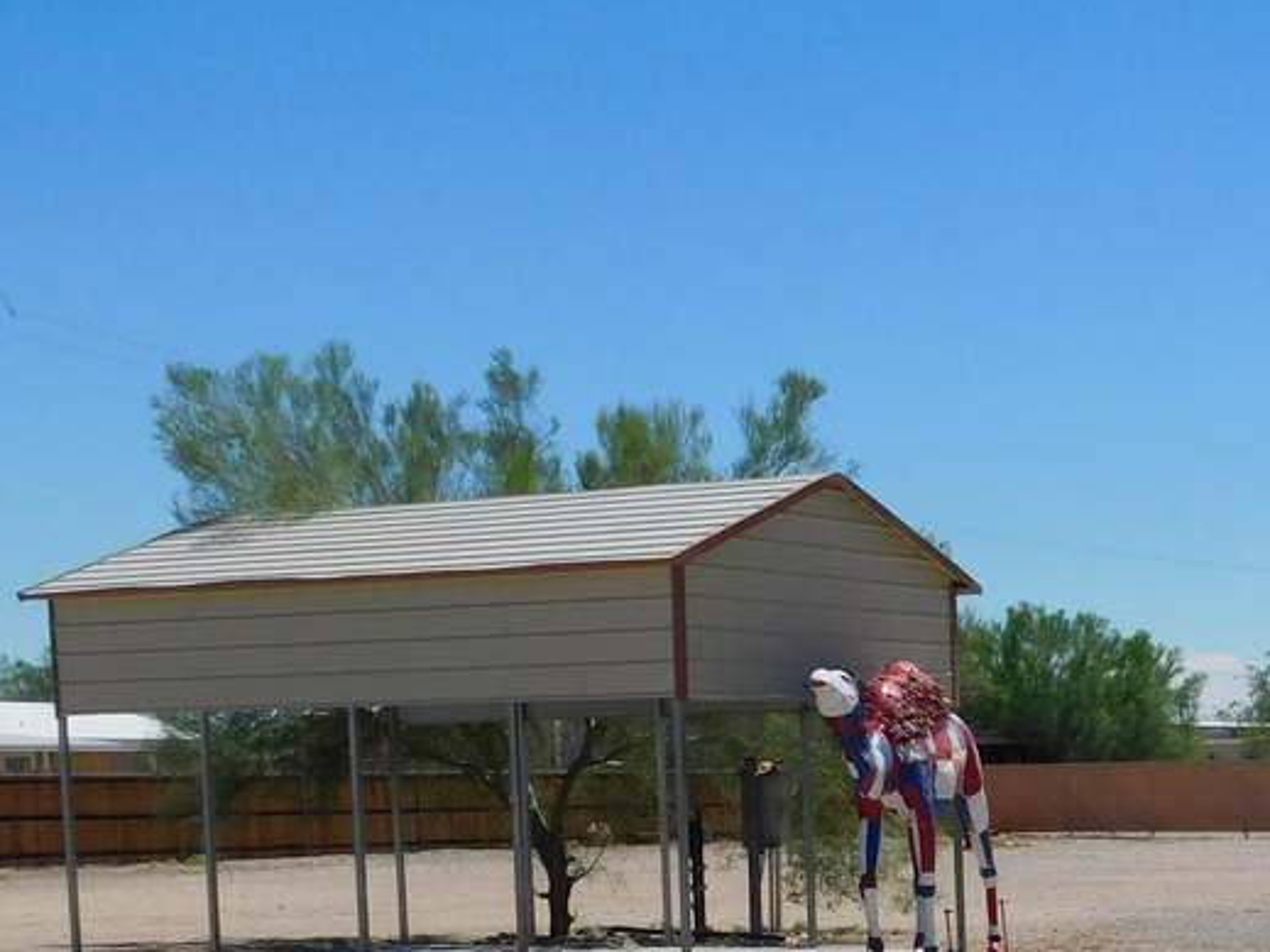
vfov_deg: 19.0
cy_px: 1089
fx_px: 2714
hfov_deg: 24.6
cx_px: 1390
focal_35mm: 74
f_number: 6.4
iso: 125
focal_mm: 5.3
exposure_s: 1/800
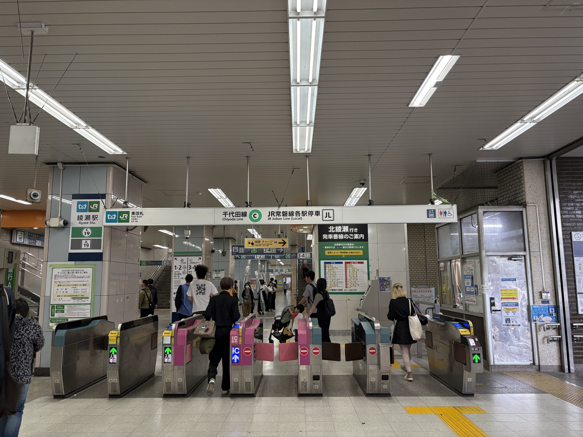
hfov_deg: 67.3
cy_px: 218
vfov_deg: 53.1
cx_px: 292
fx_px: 438
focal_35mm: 26
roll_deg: +0.9
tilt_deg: +8.4
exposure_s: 1/100
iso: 160
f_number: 1.6
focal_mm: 5.96
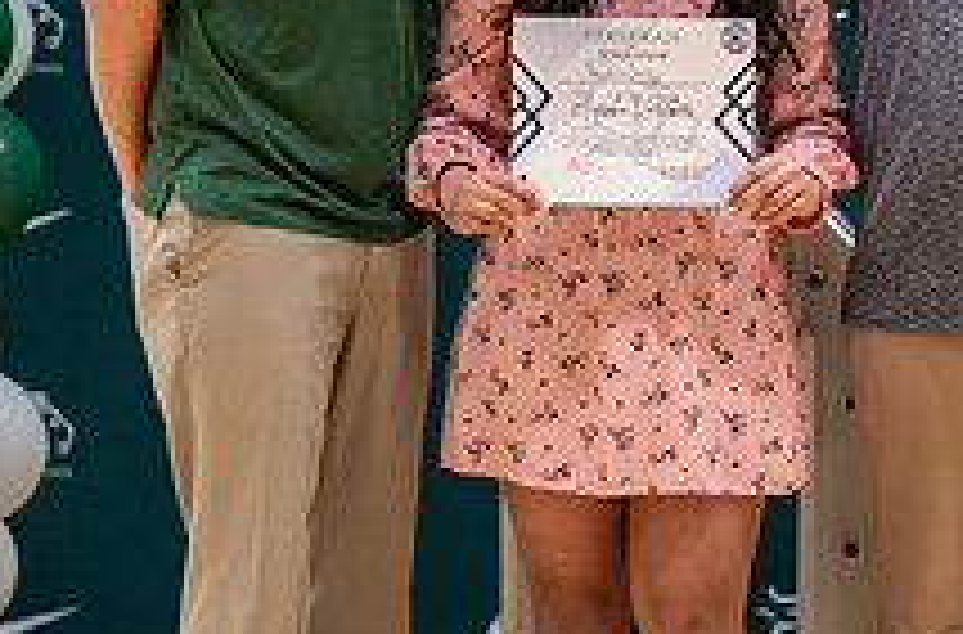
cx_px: 698
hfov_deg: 13.5
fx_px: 4051
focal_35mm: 152
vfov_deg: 9.0
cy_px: 312
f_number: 1.2
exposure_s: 1/320
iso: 400
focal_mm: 50
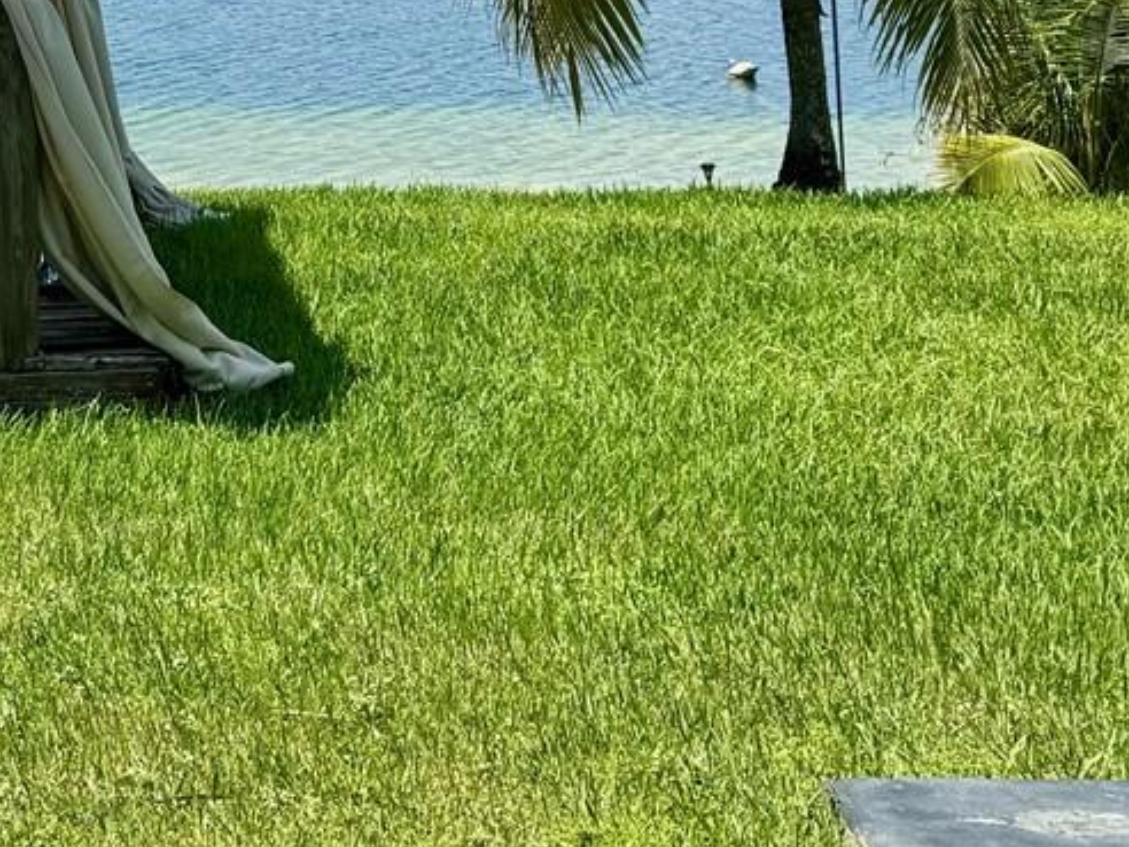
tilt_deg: -2.1
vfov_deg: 17.8
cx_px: -46
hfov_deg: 23.8
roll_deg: +0.7
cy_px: -216
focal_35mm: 78
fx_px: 2544
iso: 80
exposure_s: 1/4608
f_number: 1.78
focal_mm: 6.76
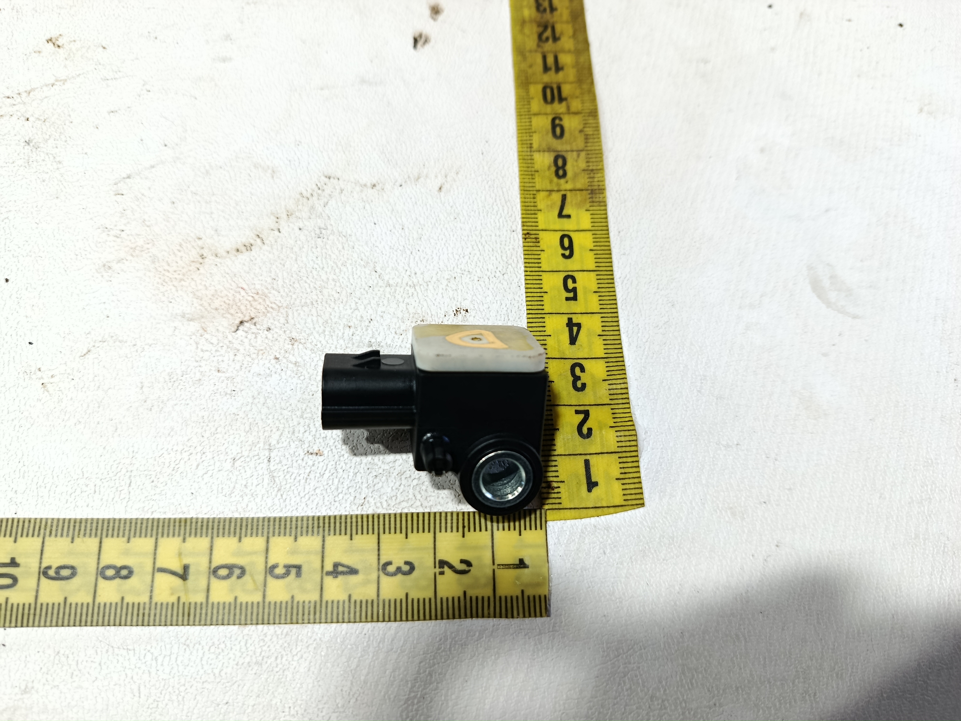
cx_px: 480
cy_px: 360
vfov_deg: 56.8
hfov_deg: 71.6
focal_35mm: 24
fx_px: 666
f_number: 1.7
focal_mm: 5.24
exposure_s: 1/120
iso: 327
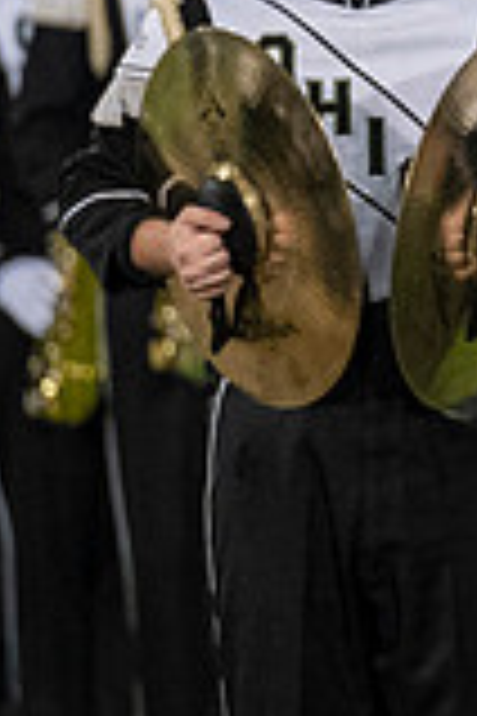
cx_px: 1215
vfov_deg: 1.9
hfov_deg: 1.3
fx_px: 21761
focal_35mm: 1095
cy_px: -32
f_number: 2.8
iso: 1000
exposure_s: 1/500
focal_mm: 200
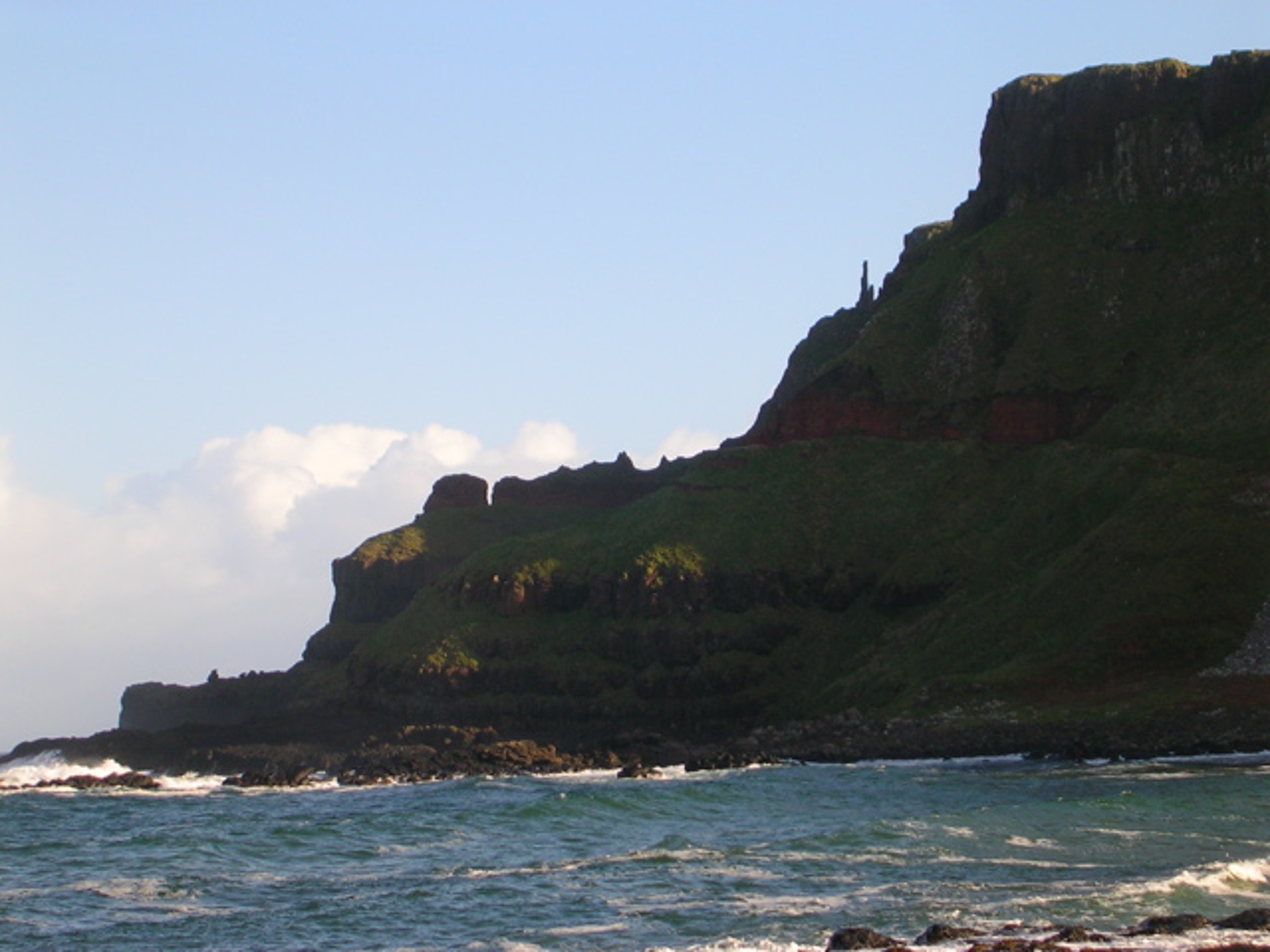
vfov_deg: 13.5
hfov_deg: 17.9
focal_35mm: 110
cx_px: 635
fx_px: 4036
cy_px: 476
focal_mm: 16.7
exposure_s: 1/263
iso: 50
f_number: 4.8
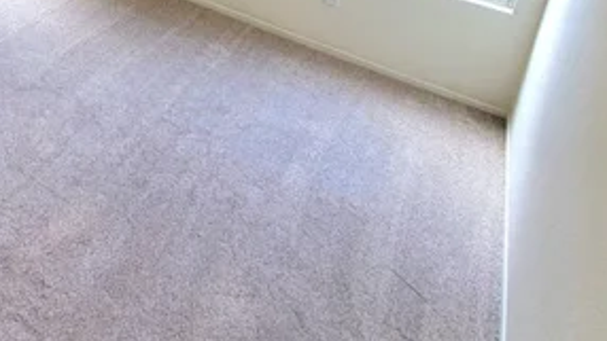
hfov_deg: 44.0
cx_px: -31
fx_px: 596
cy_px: -150
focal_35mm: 37
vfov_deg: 25.4
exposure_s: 1/60.2
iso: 80
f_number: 2.2
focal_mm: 2.2
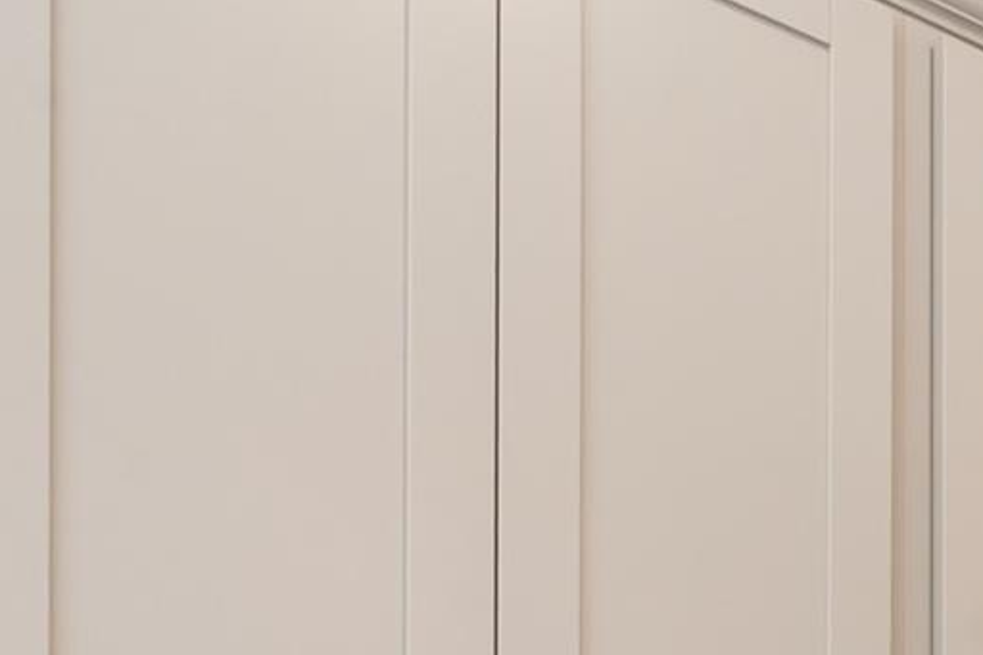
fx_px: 1747
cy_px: 1153
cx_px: 1686
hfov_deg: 22.1
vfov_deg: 17.5
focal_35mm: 64
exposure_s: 1/15
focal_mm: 16
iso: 3200
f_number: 10
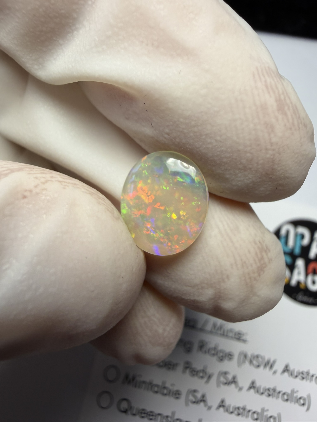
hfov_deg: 53.1
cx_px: 158
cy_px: 211
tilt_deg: -67.1
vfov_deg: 67.3
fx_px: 317
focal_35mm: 26
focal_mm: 2.22
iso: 40
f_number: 2.2
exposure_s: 1/100
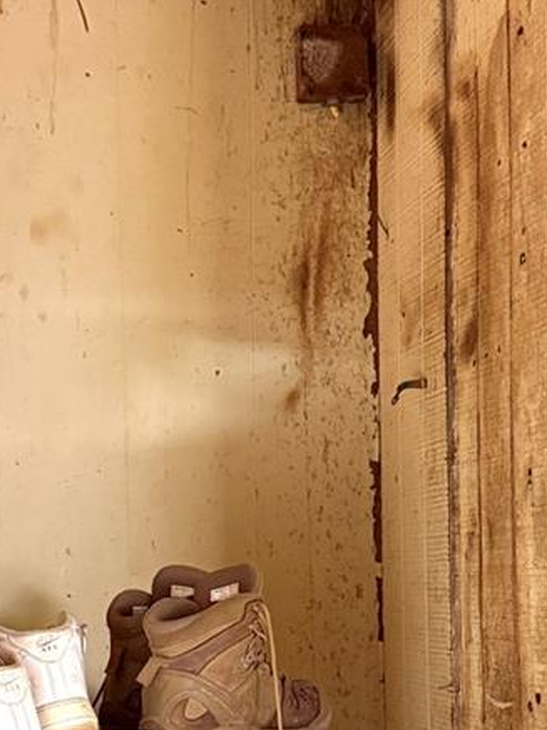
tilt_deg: -0.8
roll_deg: +1.3
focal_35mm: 66
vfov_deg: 28.7
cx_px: 154
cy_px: 599
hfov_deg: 22.1
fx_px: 1391
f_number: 1.78
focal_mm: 6.76
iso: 800
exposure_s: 1/52
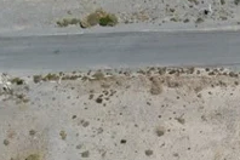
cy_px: 185
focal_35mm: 114
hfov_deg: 16.8
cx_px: 324
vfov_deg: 11.8
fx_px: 760
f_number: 2.8
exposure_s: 1/250
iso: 100
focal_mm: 8.38
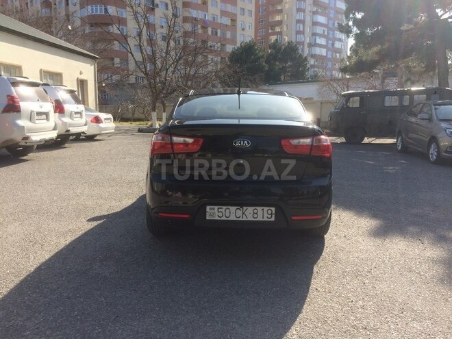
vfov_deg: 48.2
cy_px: 170
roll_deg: +0.5
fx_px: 379
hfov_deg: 61.7
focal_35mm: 29
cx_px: 226
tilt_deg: -9.2
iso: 32
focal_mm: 4.15
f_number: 2.2
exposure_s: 1/1140
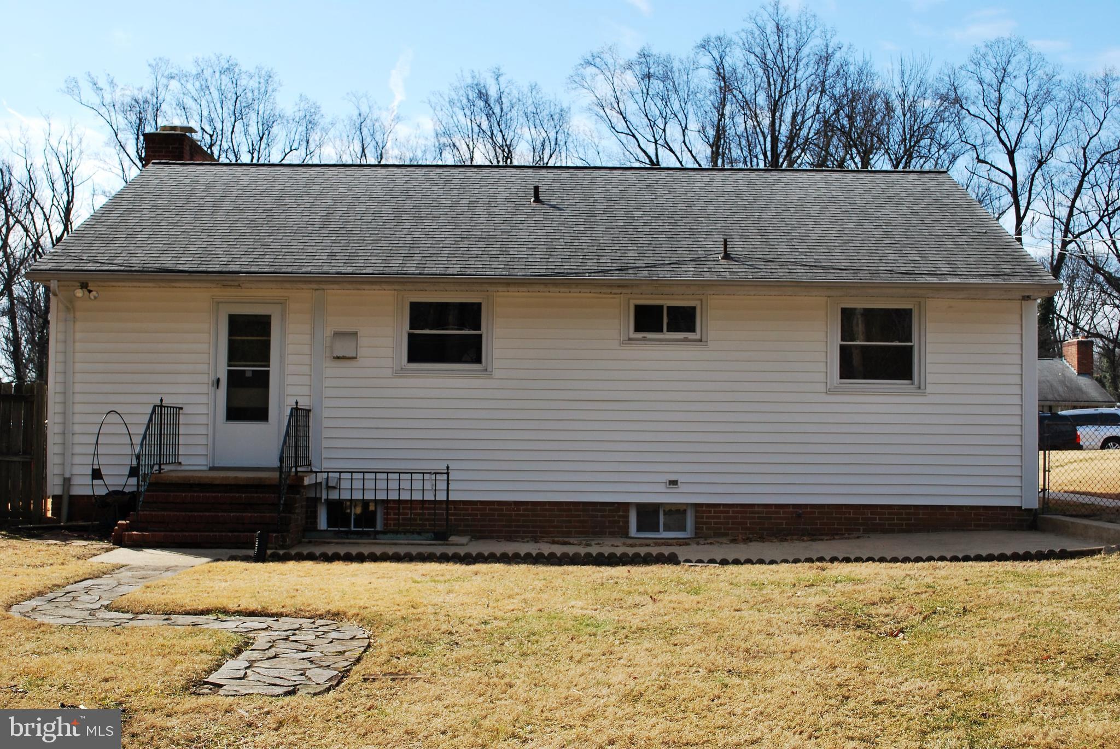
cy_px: 374
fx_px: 1401
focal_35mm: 45
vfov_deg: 29.9
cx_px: 560
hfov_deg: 43.6
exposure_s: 1/200
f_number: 8
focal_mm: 30
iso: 100
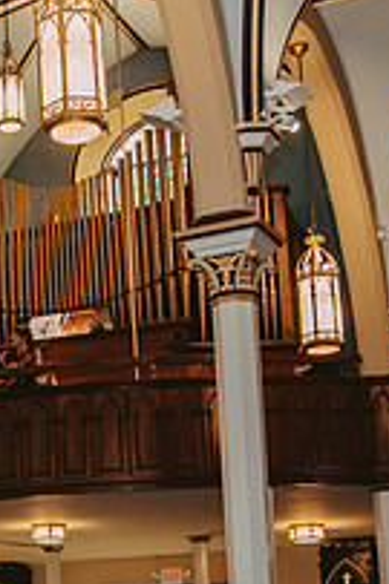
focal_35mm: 80
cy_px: 459
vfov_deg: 25.0
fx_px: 1299
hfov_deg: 15.9
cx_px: -161
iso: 800
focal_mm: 28
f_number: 2.8
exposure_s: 1/100
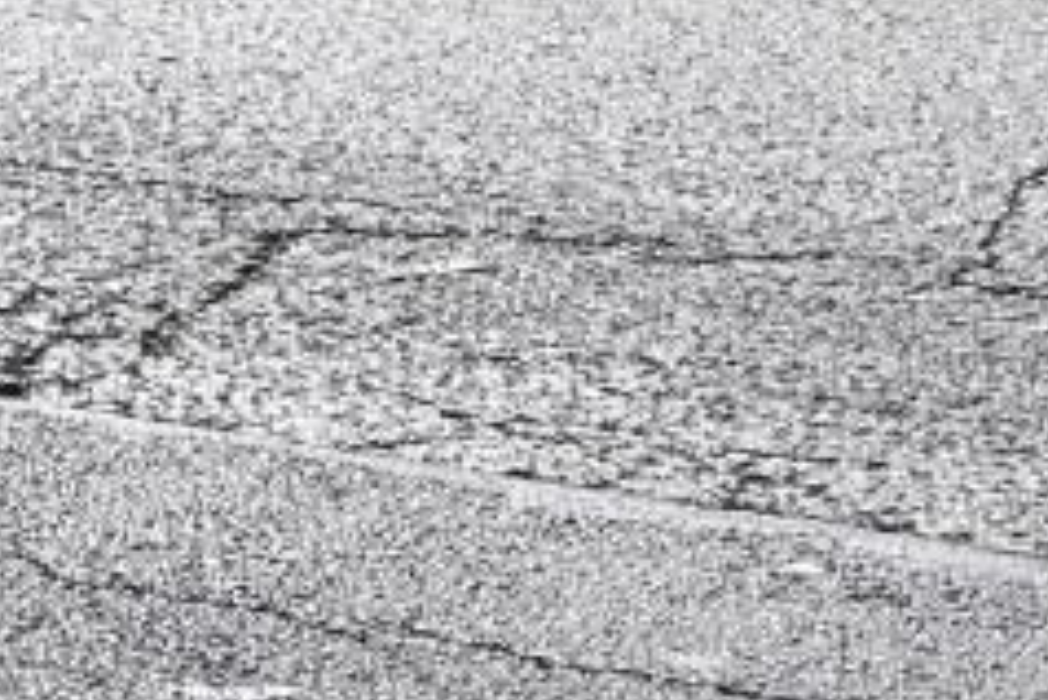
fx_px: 4952
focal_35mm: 170
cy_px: -1440
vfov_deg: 7.2
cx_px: -727
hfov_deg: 11.4
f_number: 6.3
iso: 100
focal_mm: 27
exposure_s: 1/320
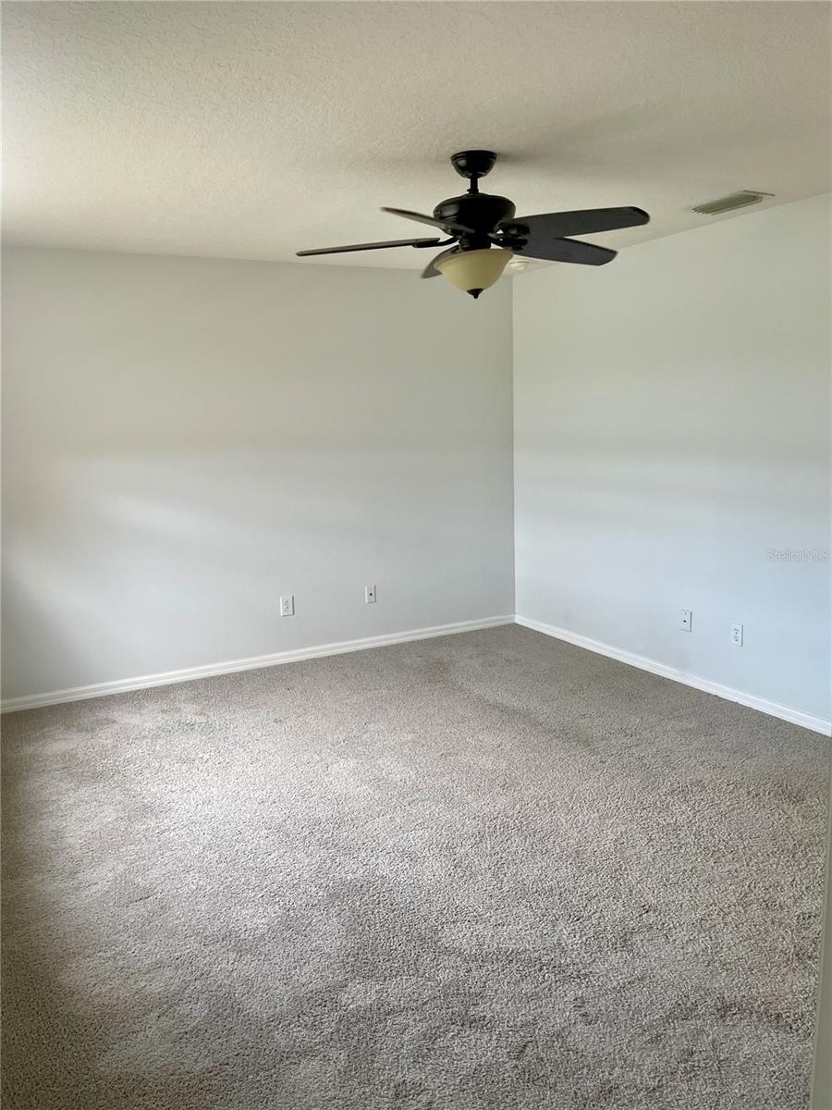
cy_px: 555
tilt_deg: -8.4
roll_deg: +1.5
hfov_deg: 53.1
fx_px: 833
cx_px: 416
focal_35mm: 26
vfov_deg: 67.3
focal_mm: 4.2
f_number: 1.6
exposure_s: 1/120
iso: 64
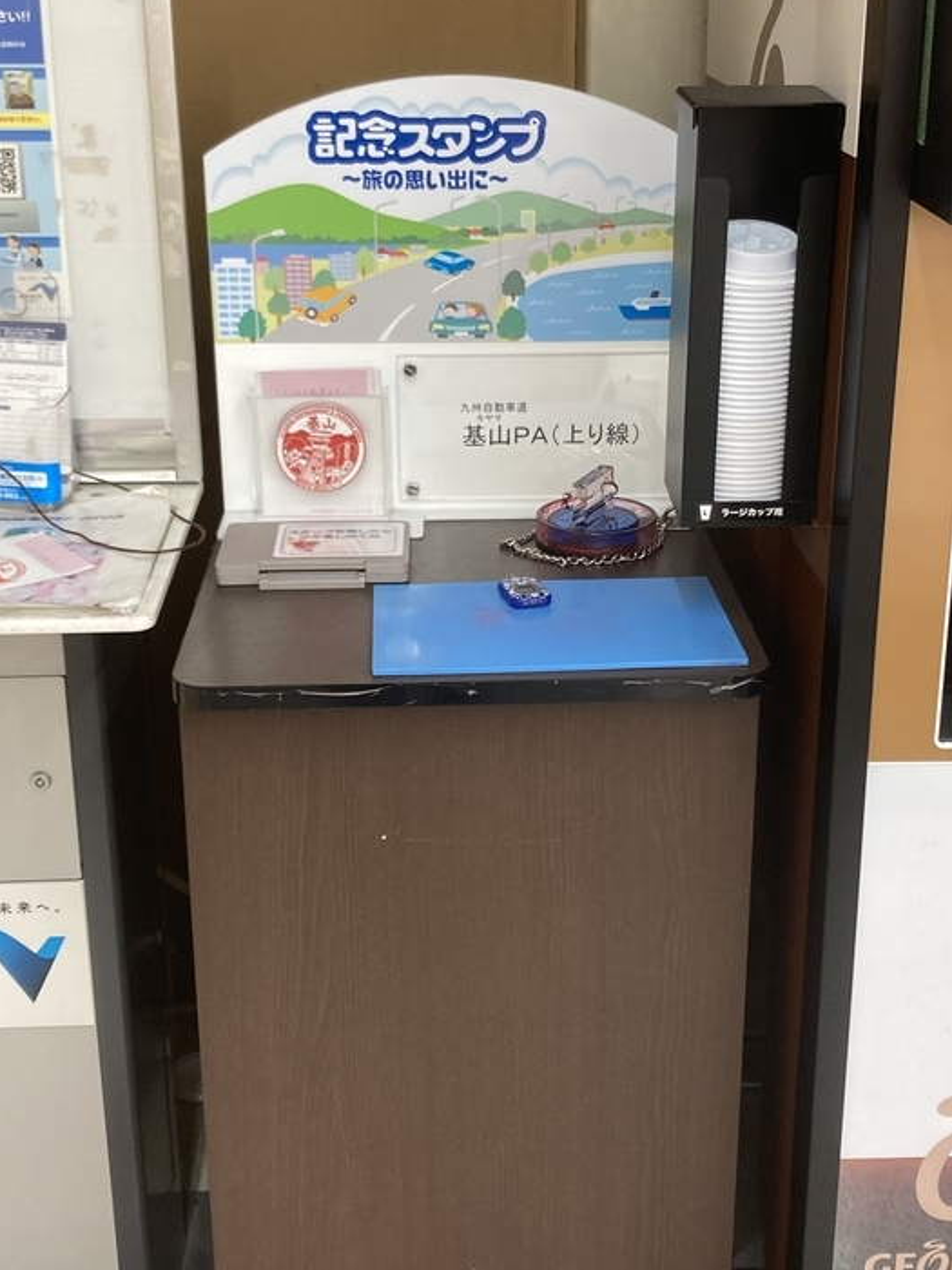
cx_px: 551
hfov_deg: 30.2
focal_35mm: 48
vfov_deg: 39.6
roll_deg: +0.4
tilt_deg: -17.0
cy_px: 559
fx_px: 1760
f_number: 1.8
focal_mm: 3.99
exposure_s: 1/60
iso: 64
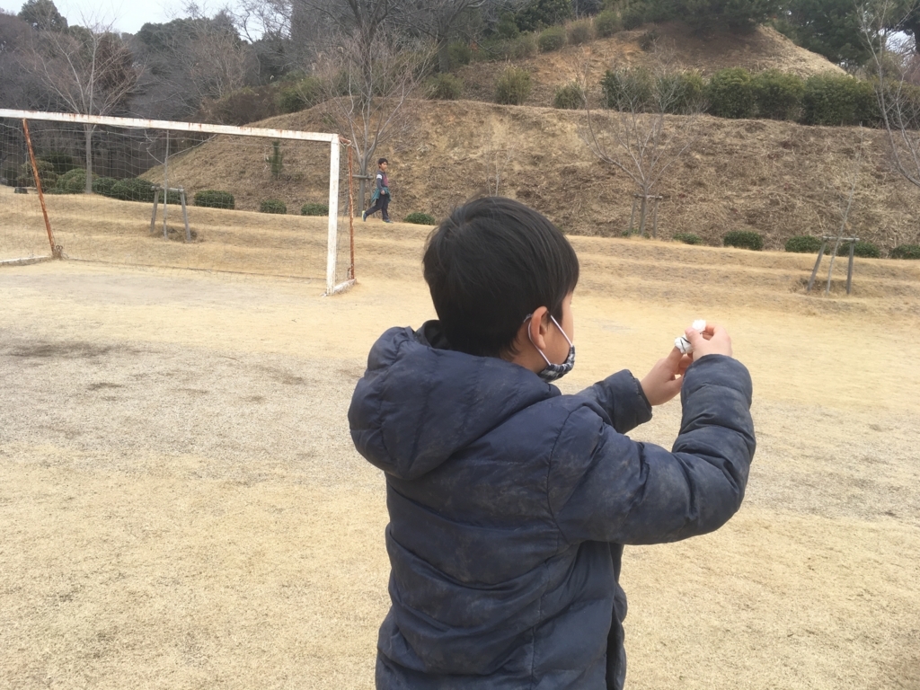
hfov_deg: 61.7
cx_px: 460
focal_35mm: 29
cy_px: 345
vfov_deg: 48.2
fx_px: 771
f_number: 2.2
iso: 25
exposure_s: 1/458
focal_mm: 4.15
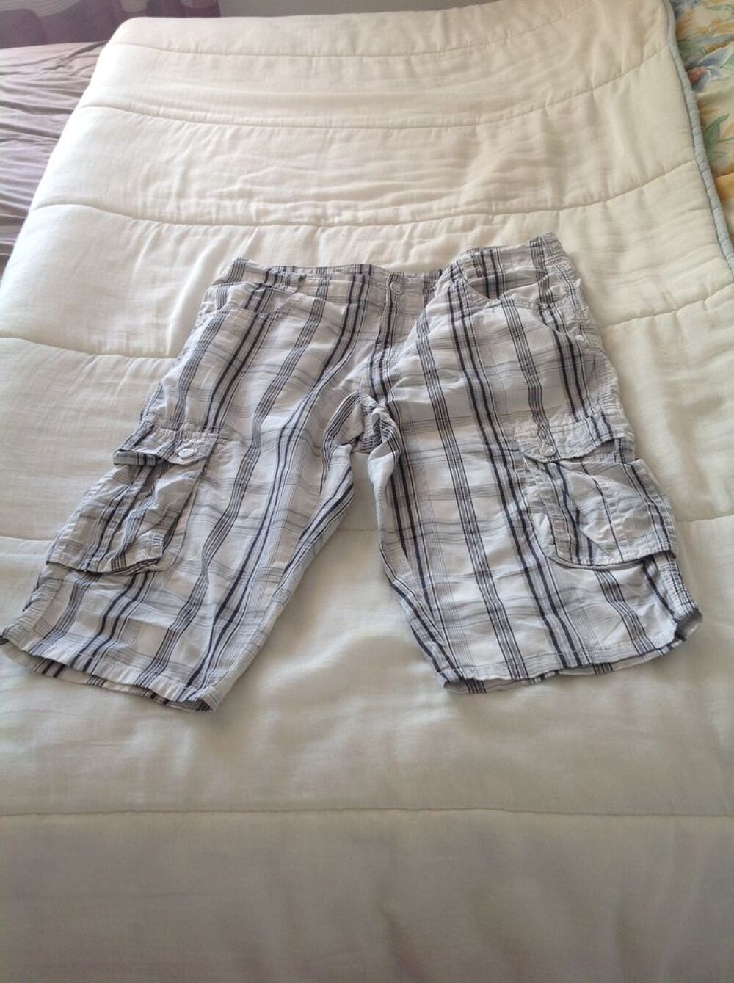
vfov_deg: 52.7
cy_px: 492
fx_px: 992
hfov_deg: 40.6
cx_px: 367
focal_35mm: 35
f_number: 2.4
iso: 64
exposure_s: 1/60
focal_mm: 4.28
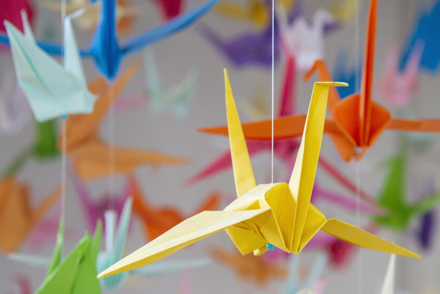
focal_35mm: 86
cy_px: 168
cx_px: 272
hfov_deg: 23.6
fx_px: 1051
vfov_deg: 15.9
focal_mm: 66
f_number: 4
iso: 1250
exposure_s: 1/125
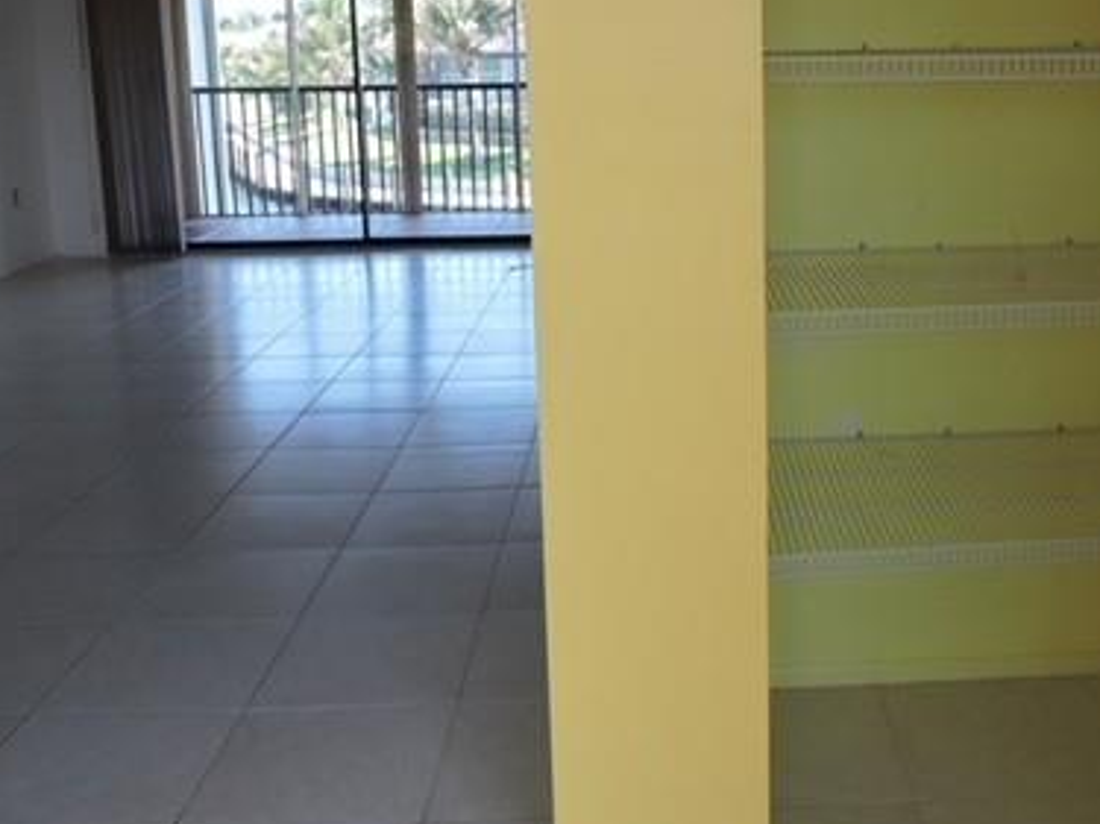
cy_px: 258
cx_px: 722
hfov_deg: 45.2
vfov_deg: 34.7
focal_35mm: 41
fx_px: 1302
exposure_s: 1/80
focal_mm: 4.3
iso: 100
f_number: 3.3
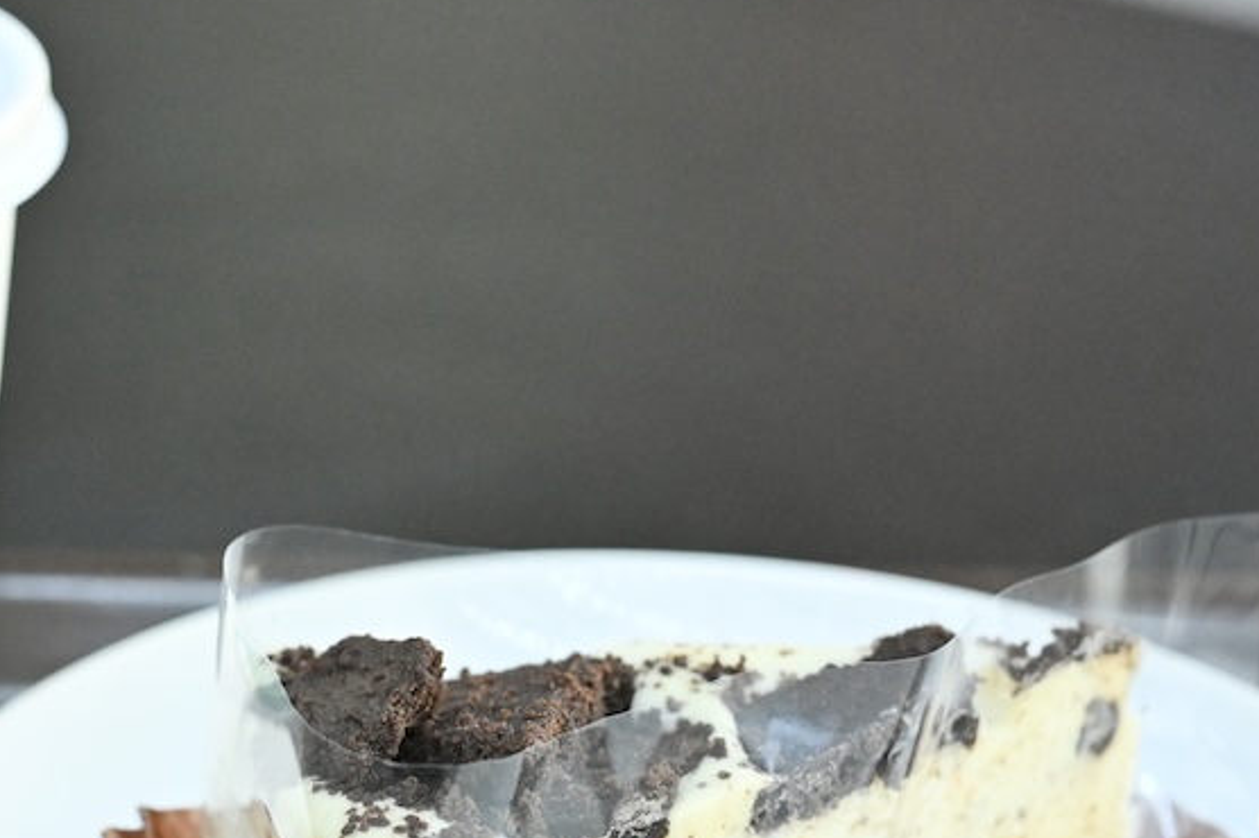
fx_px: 3775
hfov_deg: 18.8
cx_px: 281
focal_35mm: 108
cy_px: 576
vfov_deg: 12.6
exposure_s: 1/200
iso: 6400
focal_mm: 60
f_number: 6.3
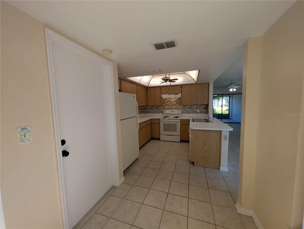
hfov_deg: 110.5
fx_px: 106
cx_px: 152
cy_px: 114
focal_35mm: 12
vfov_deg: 94.6
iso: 54
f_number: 1.7
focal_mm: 2.02
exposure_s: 1/245
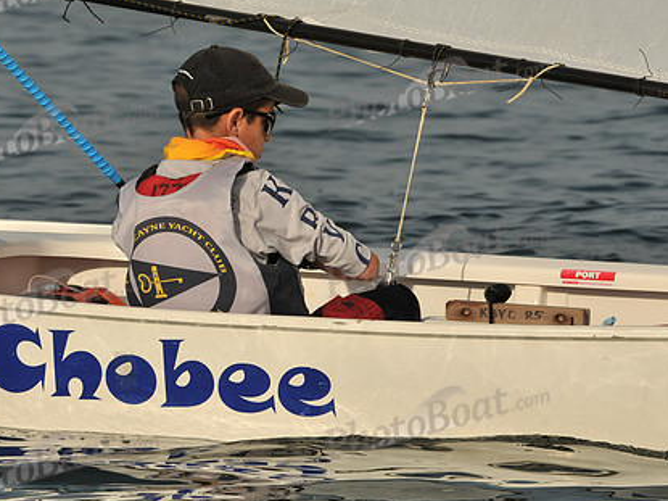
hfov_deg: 3.6
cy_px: 196
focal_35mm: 544
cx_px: 241
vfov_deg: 2.7
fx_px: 10495
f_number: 10
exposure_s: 1/800
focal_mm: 270
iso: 200
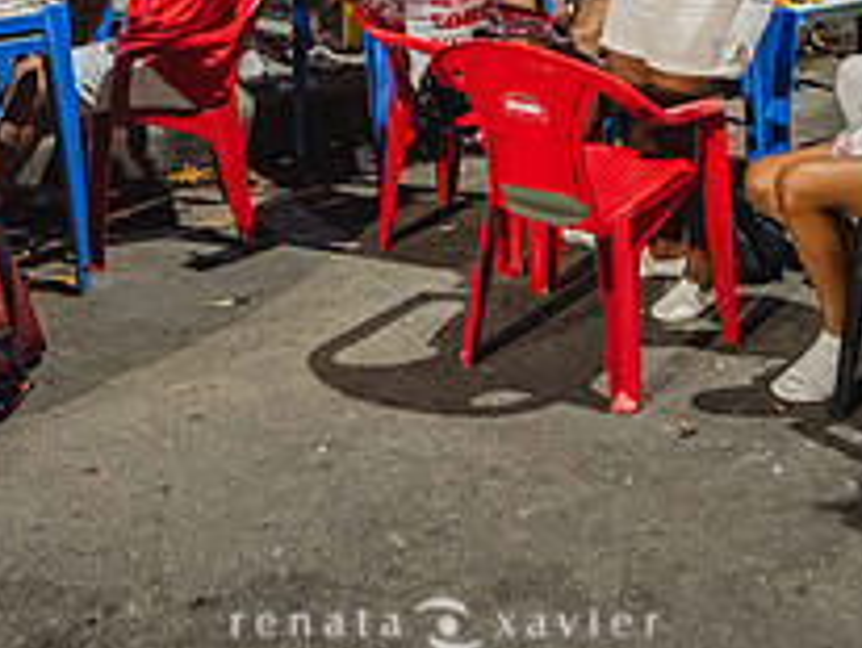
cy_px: -111
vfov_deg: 26.3
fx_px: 1247
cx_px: 439
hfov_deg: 38.1
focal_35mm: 50
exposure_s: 1/80
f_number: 4
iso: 1250
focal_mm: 18.5
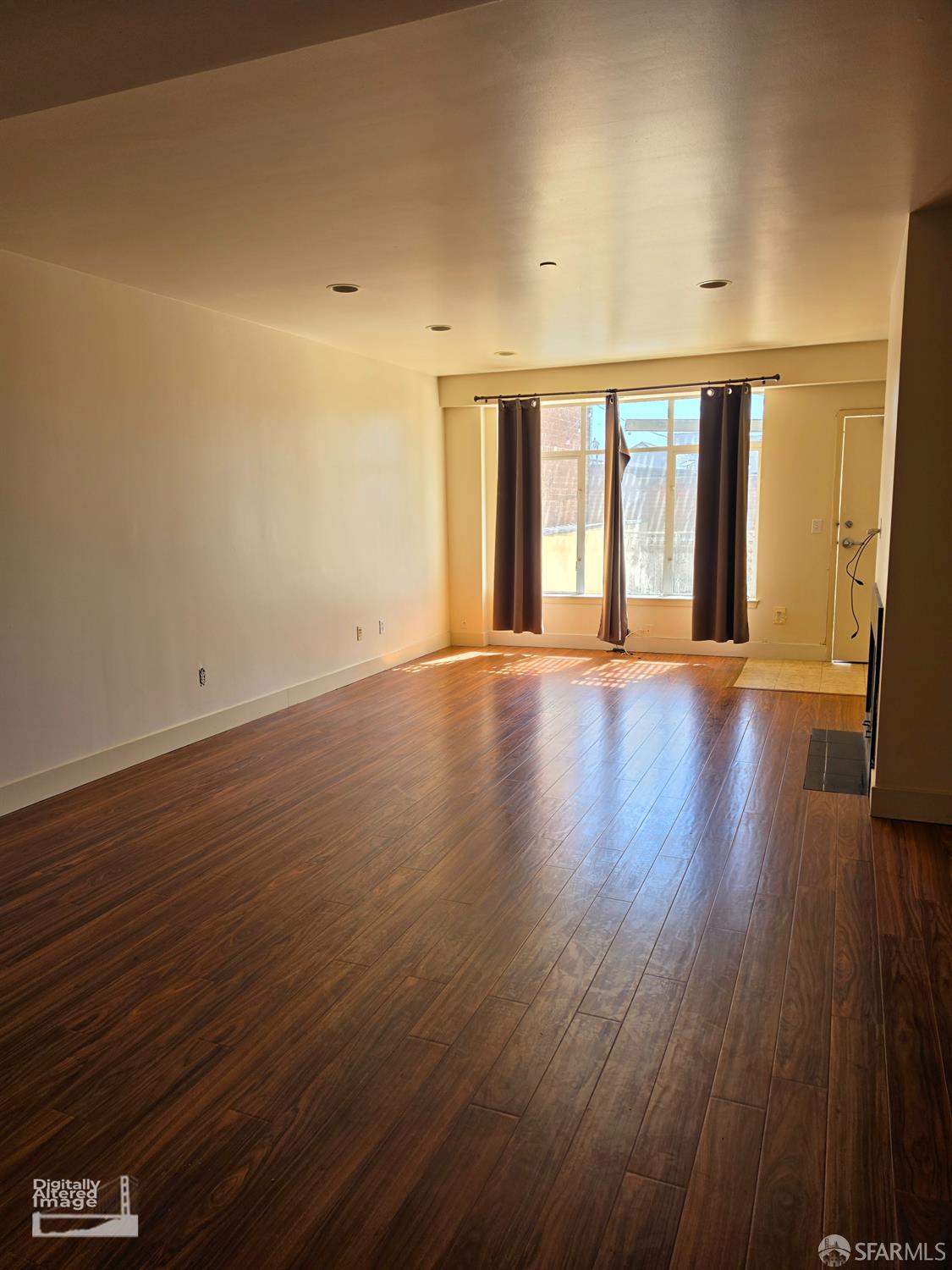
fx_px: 843
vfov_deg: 73.9
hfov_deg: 58.9
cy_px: 635
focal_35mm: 23
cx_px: 476
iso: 25
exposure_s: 1/359
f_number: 1.4
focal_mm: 6.5
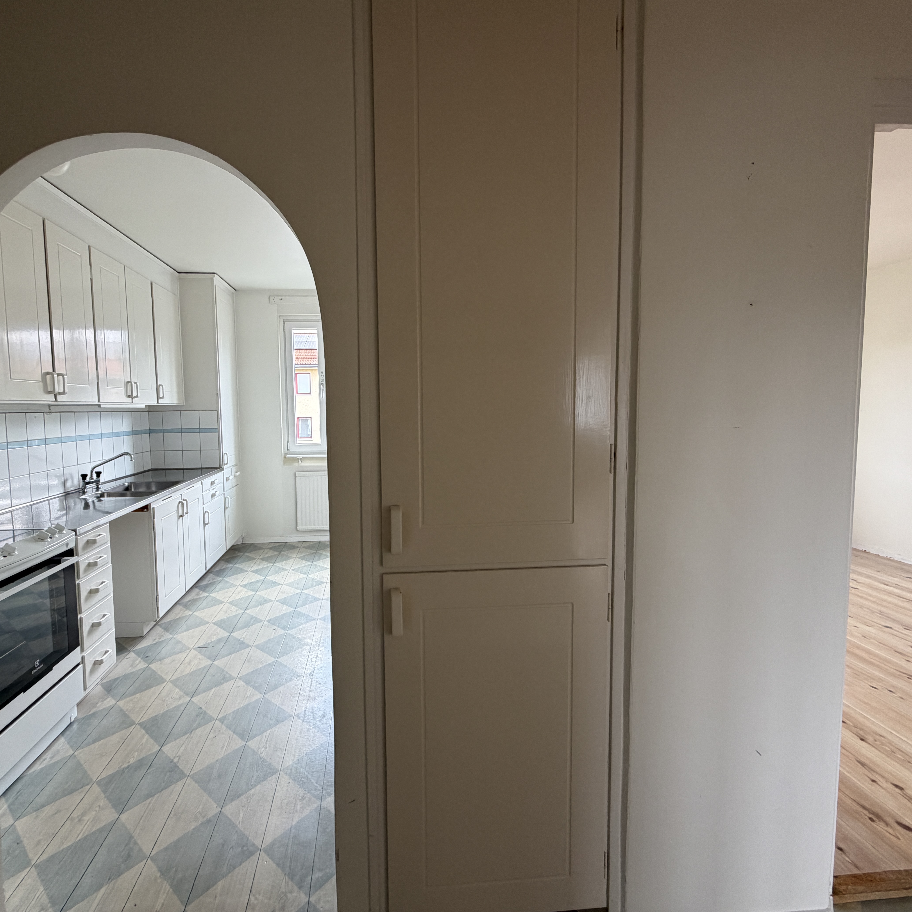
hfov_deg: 83.7
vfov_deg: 83.9
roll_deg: +0.5
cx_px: 406
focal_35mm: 17
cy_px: 443
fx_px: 507
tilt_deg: -4.4
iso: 200
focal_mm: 2.22
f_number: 2.2
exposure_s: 1/121
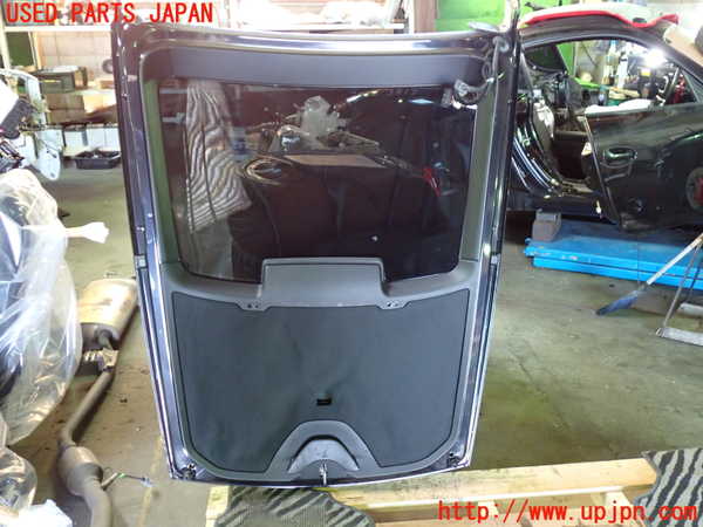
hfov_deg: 56.8
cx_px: 352
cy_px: 264
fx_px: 650
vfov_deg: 44.2
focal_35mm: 32
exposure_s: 1/30
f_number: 2.4
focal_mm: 5.79
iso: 640
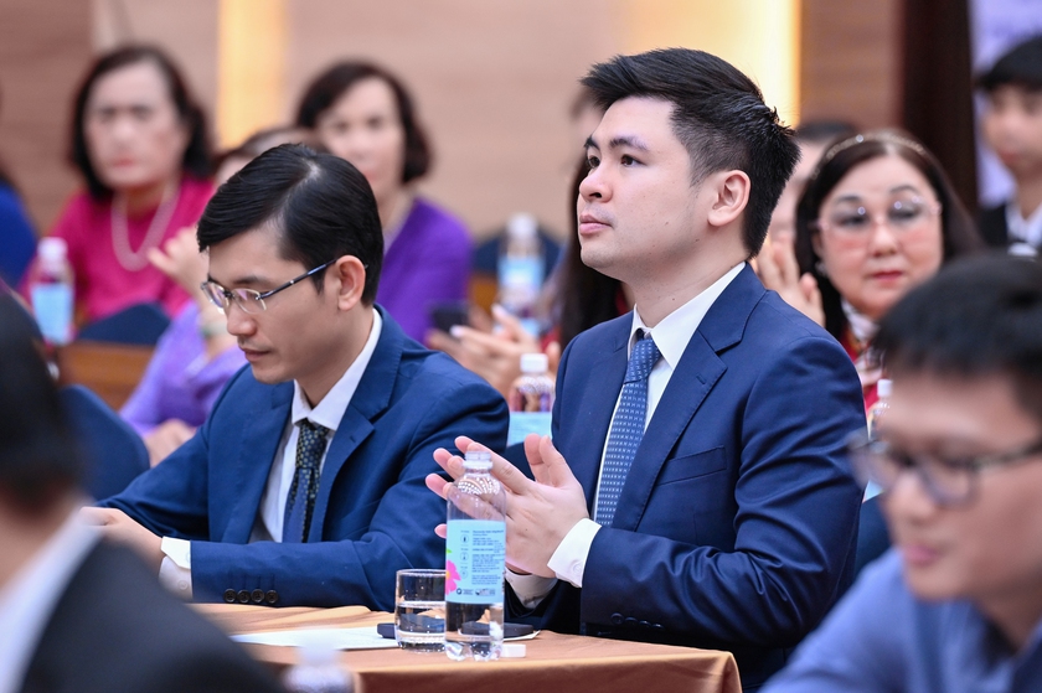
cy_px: 346
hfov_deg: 6.9
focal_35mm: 300
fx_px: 8678
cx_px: 521
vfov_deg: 4.6
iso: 1600
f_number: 3.5
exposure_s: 1/125
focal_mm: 200
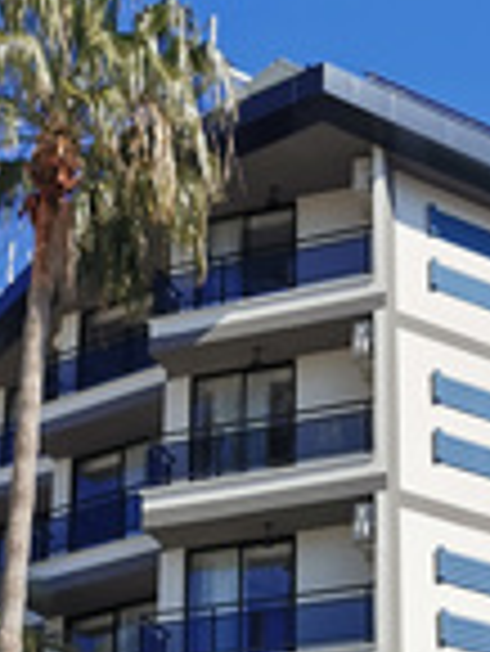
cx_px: 267
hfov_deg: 15.9
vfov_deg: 20.4
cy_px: 656
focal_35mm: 93
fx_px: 1753
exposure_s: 1/4115
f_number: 1.6
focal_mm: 5.56
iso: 50
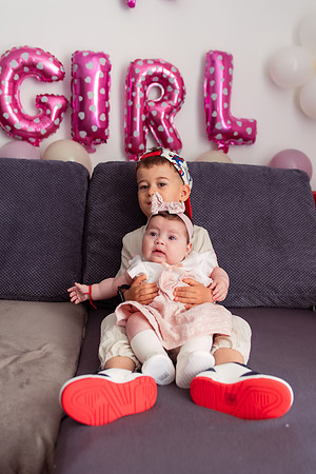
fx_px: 461
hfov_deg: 37.9
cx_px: 158
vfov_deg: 54.4
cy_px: 237
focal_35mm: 35
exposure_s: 1/160
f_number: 3.2
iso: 1250
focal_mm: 35
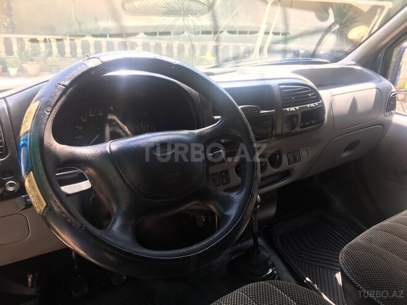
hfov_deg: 61.7
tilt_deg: -24.4
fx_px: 341
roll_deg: -3.5
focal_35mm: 29
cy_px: 152
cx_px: 204
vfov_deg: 48.2
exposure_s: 1/100
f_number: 2.2
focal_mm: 4.15
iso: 32
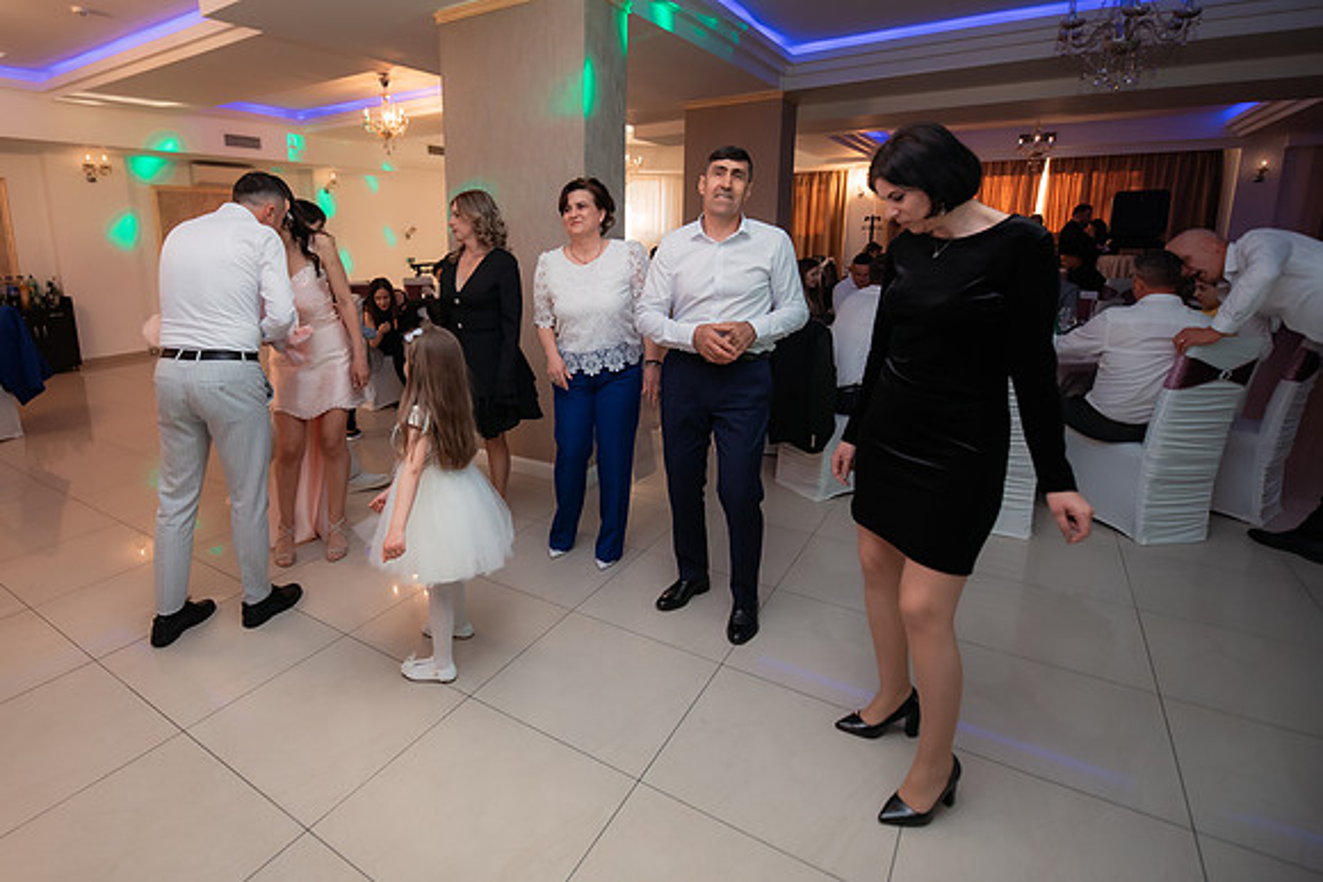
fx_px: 653
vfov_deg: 67.7
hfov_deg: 89.9
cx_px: 551
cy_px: 373
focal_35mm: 18
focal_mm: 15
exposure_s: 1/200
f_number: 2.8
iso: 1600
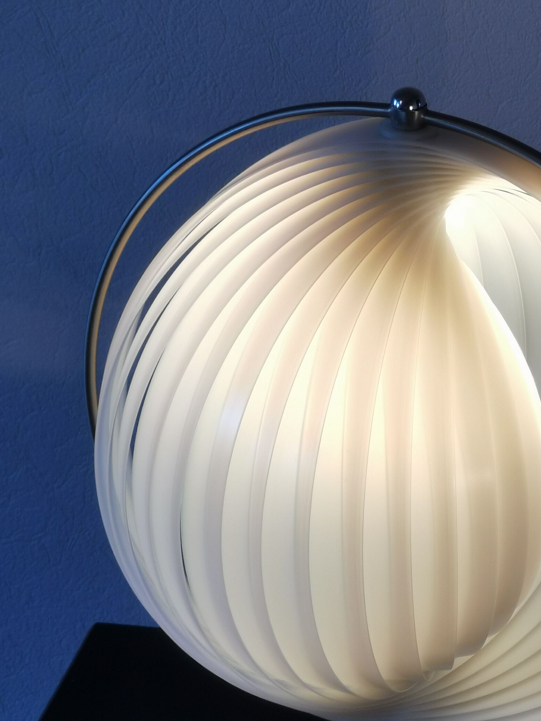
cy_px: 434
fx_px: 2959
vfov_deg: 13.9
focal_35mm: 142
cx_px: 386
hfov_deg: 10.4
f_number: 2.4
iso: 64
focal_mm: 7.48
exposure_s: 1/100
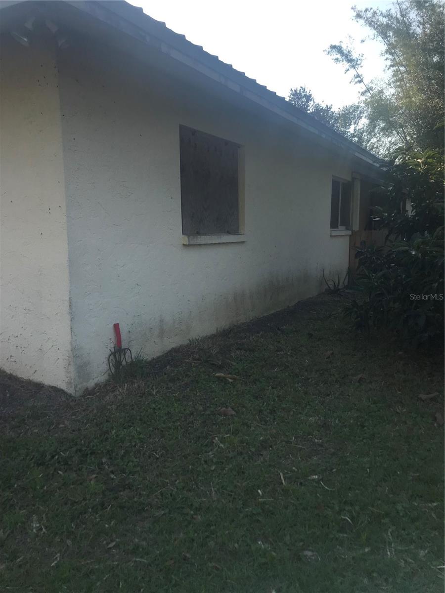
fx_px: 480
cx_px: 222
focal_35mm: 28
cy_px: 296
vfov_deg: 63.4
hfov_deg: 49.7
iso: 20
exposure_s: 1/1880
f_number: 1.8
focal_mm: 3.99
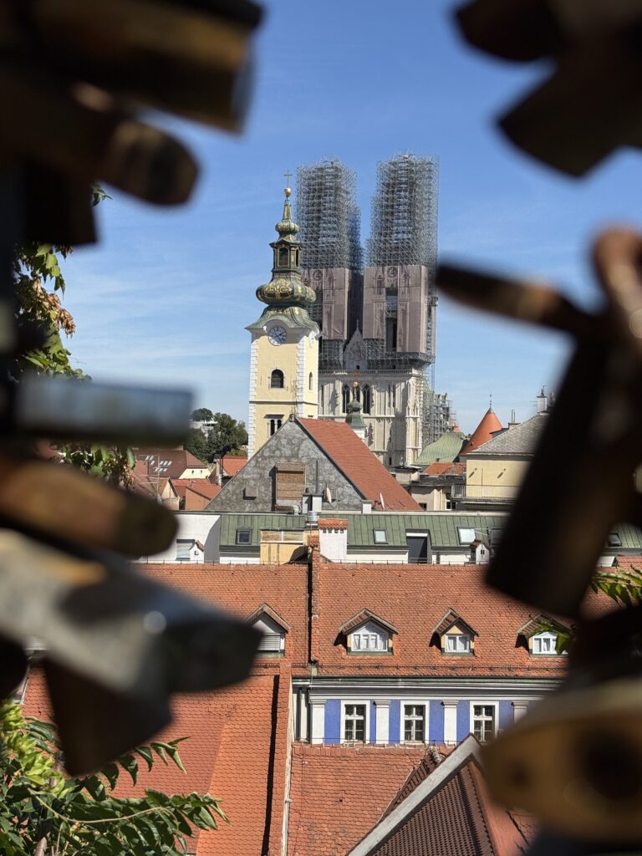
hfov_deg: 30.3
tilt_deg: +1.1
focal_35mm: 48
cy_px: 428
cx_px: 321
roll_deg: -1.3
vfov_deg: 39.7
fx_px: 1187
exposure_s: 1/8772
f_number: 1.78
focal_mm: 6.76
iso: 64
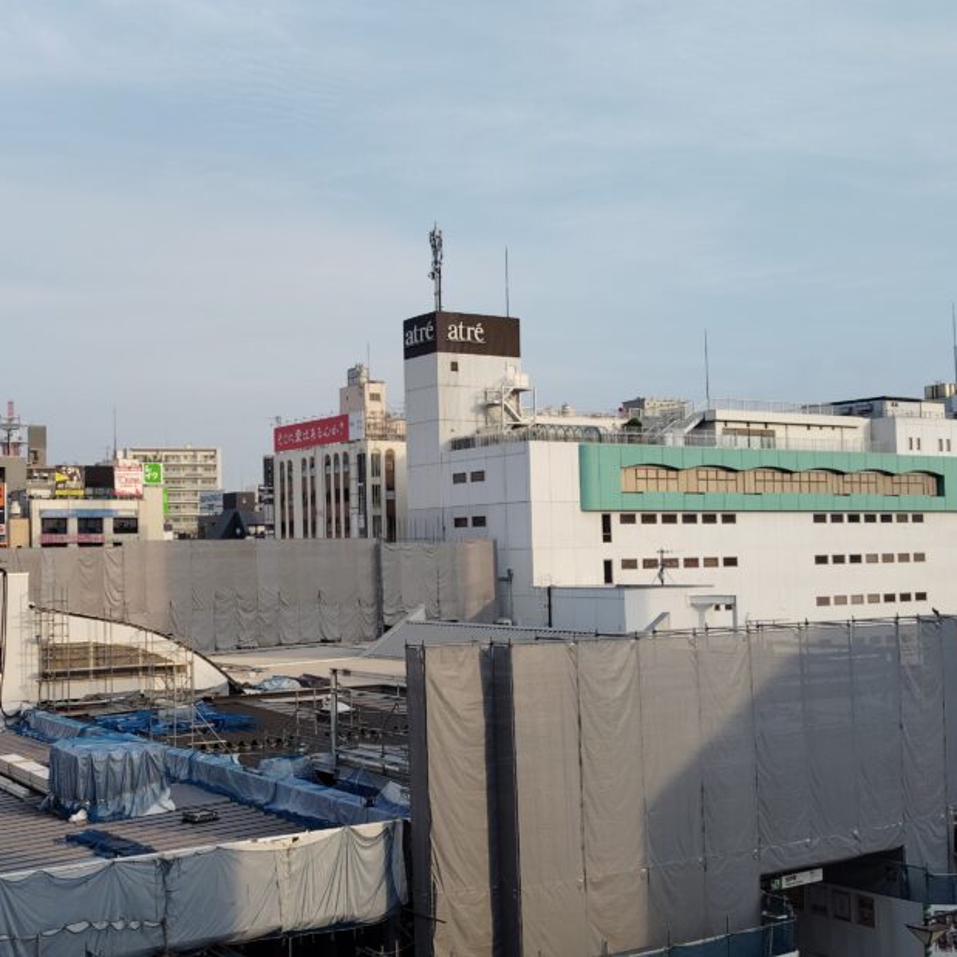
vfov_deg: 40.9
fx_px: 1282
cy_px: 516
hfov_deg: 39.7
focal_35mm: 41
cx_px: 229
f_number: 1.8
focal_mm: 4.22
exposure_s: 1/334
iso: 50
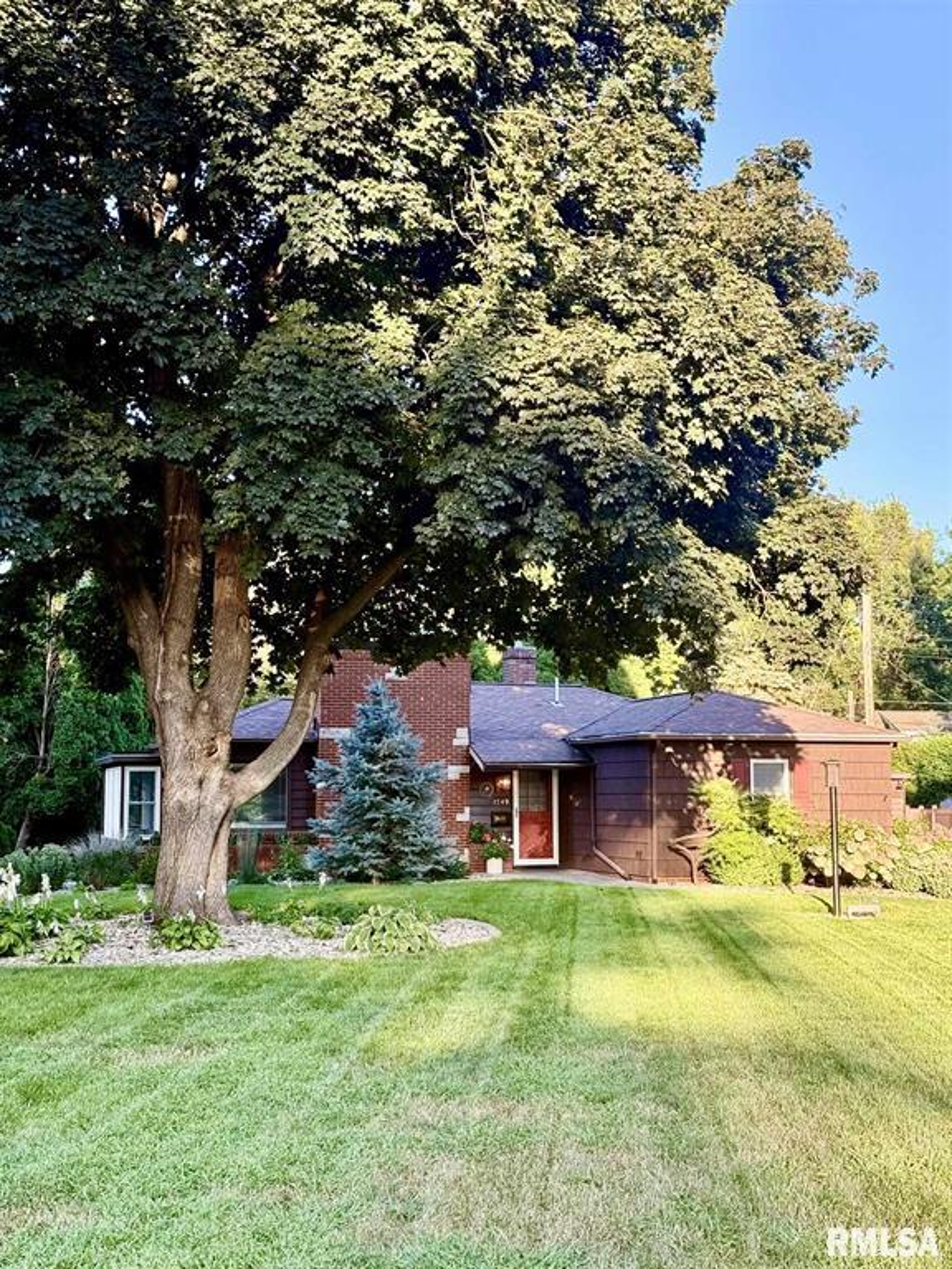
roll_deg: +0.1
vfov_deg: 39.7
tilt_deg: +4.9
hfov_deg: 30.3
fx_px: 1760
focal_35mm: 48
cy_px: 634
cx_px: 476
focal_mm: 6.76
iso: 80
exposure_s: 1/327
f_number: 1.78
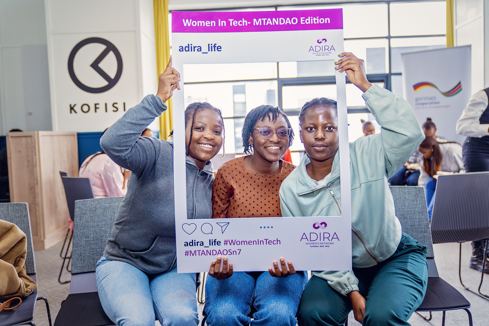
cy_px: 163
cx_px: 244
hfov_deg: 54.4
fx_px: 475
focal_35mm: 35
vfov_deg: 37.9
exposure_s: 1/200
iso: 640
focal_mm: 35
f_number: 2.8
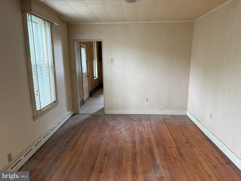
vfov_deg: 56.8
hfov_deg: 71.6
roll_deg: +0.5
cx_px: 120
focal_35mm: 24
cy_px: 90
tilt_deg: -10.1
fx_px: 167
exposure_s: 1/60
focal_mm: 6.76
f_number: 1.78
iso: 320
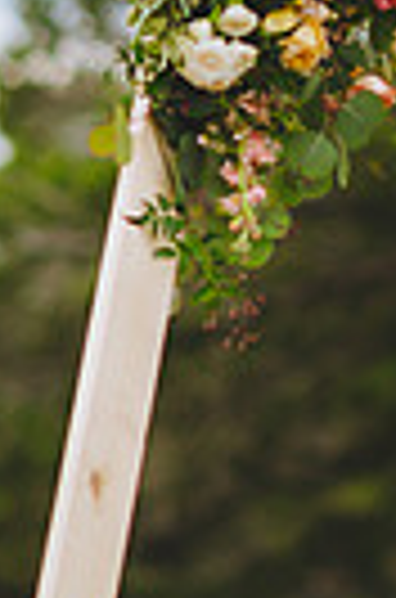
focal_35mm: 288
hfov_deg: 4.7
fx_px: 4777
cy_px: 94
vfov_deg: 7.2
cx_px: 578
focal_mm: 85
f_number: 2
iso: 200
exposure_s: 1/3200
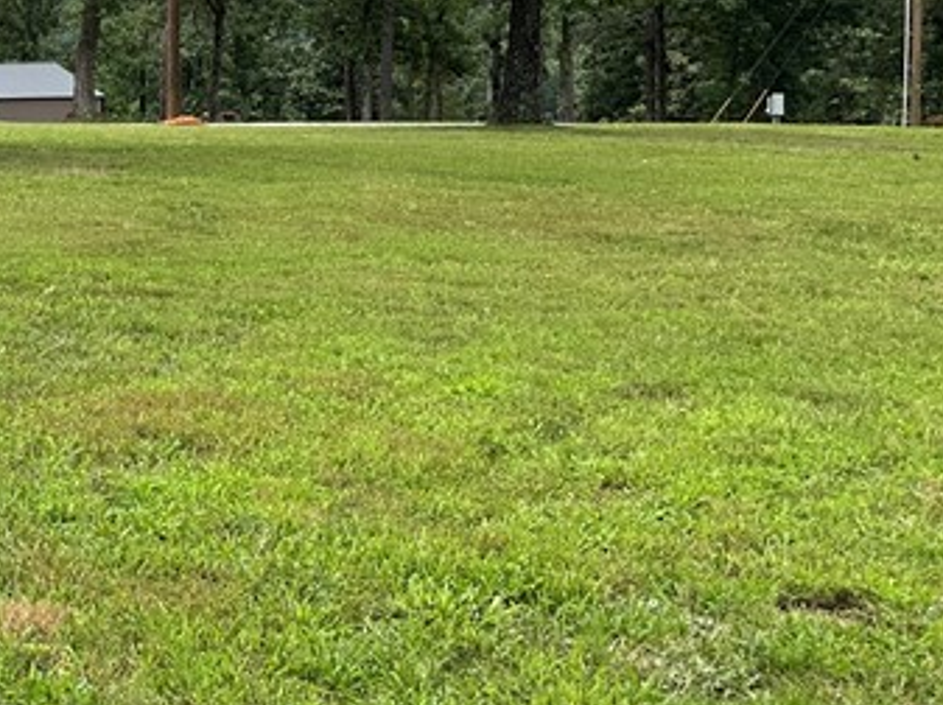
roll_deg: +1.9
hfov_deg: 23.5
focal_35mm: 73
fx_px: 1987
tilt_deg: -3.9
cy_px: 176
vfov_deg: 20.0
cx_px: -297
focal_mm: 6.86
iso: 80
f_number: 1.78
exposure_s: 1/1949
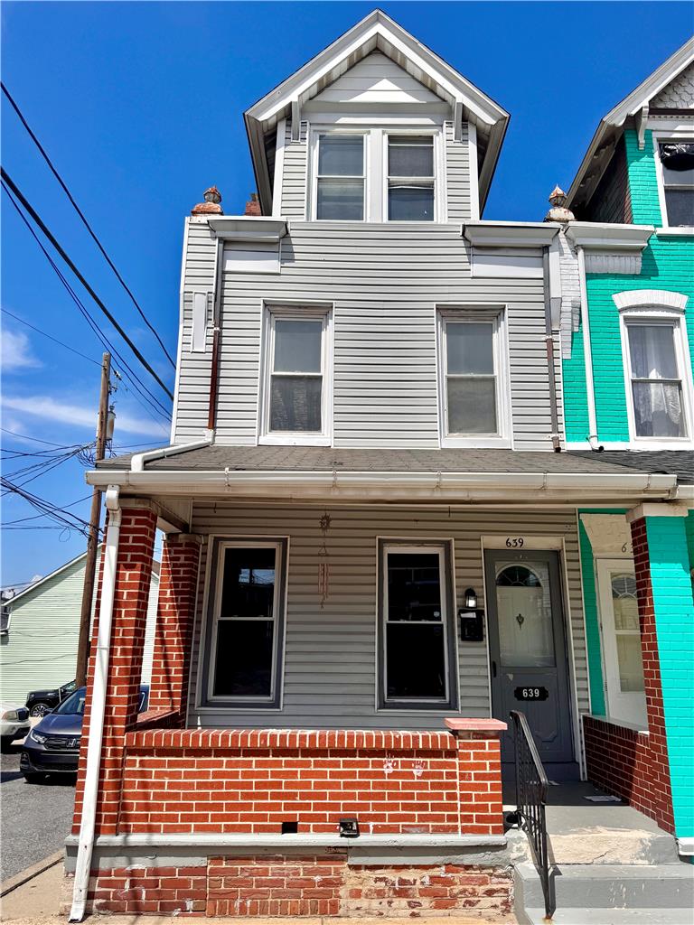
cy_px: 462
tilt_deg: +15.6
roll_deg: -0.1
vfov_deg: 71.6
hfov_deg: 56.8
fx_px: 642
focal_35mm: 24
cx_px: 347
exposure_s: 1/7937
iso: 80
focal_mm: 6.76
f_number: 1.78
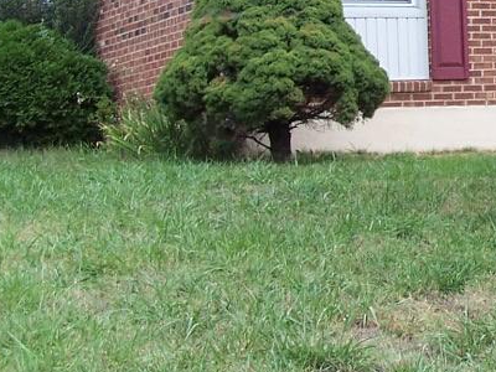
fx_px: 1505
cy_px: -35
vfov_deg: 13.8
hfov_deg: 17.4
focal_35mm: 105
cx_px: 672
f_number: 2.8
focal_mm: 6
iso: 80
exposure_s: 1/350
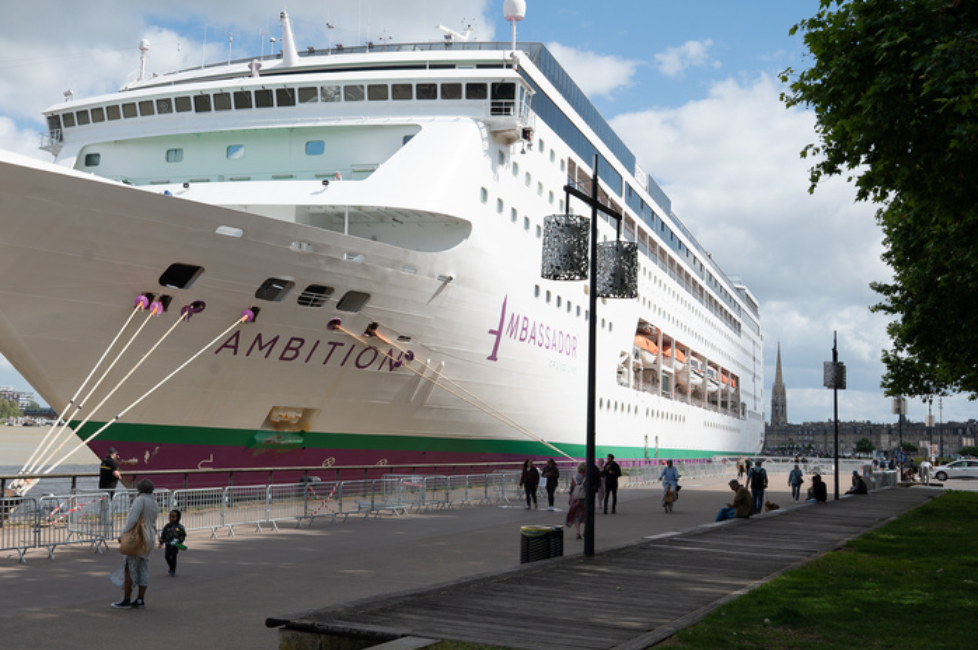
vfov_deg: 29.9
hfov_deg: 43.3
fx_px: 1214
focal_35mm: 45
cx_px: 332
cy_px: 278
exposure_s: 1/400
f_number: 9
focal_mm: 30.5
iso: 100
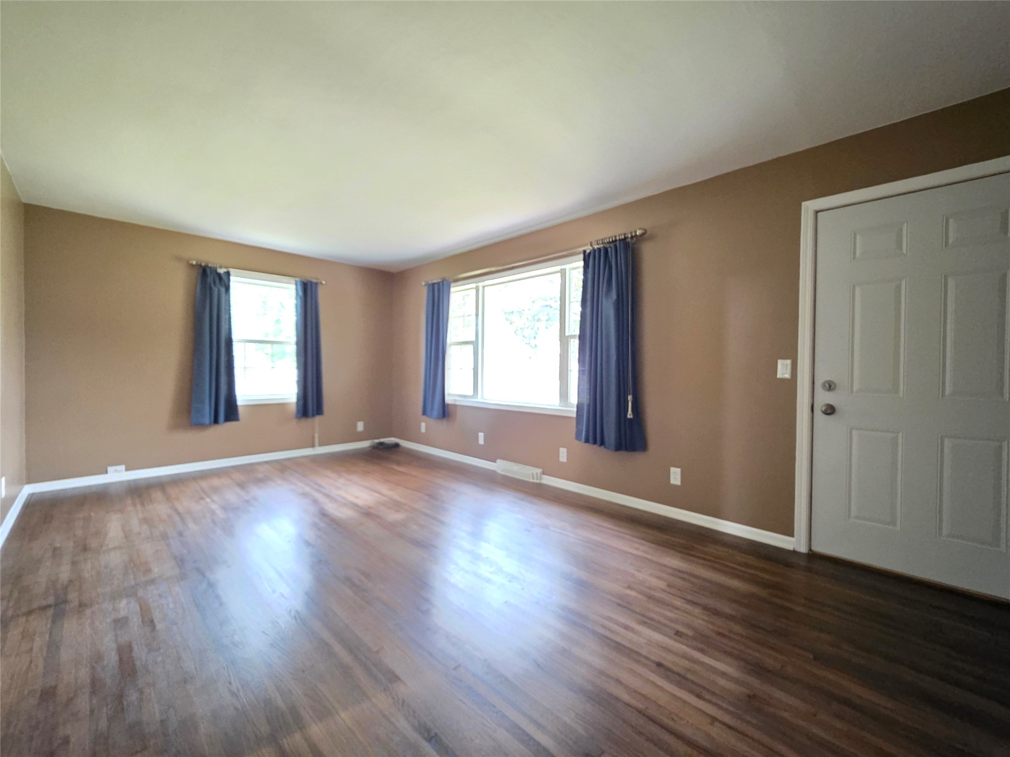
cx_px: 505
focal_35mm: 13
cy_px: 378
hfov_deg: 106.2
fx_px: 379
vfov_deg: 89.9
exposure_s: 1/17.2
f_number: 1.9
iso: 2500
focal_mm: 2.2
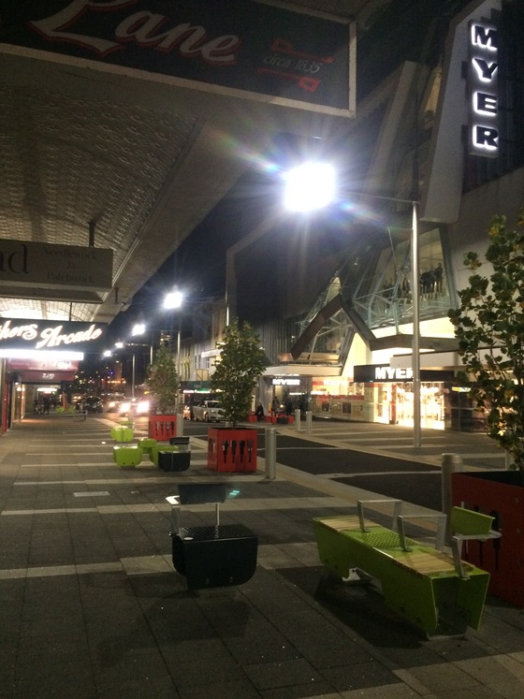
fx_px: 585
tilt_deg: +0.6
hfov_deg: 48.2
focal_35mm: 29
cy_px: 350
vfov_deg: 61.7
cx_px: 262
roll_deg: -0.8
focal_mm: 4.15
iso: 250
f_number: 2.2
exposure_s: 1/25
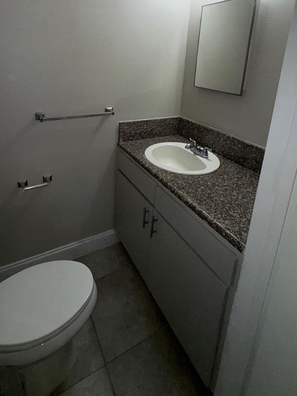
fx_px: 229
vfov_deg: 77.4
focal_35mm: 20
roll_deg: -1.9
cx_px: 131
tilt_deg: -14.2
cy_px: 114
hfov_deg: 65.7
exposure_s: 1/169
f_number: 2.2
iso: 32
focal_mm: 2.22
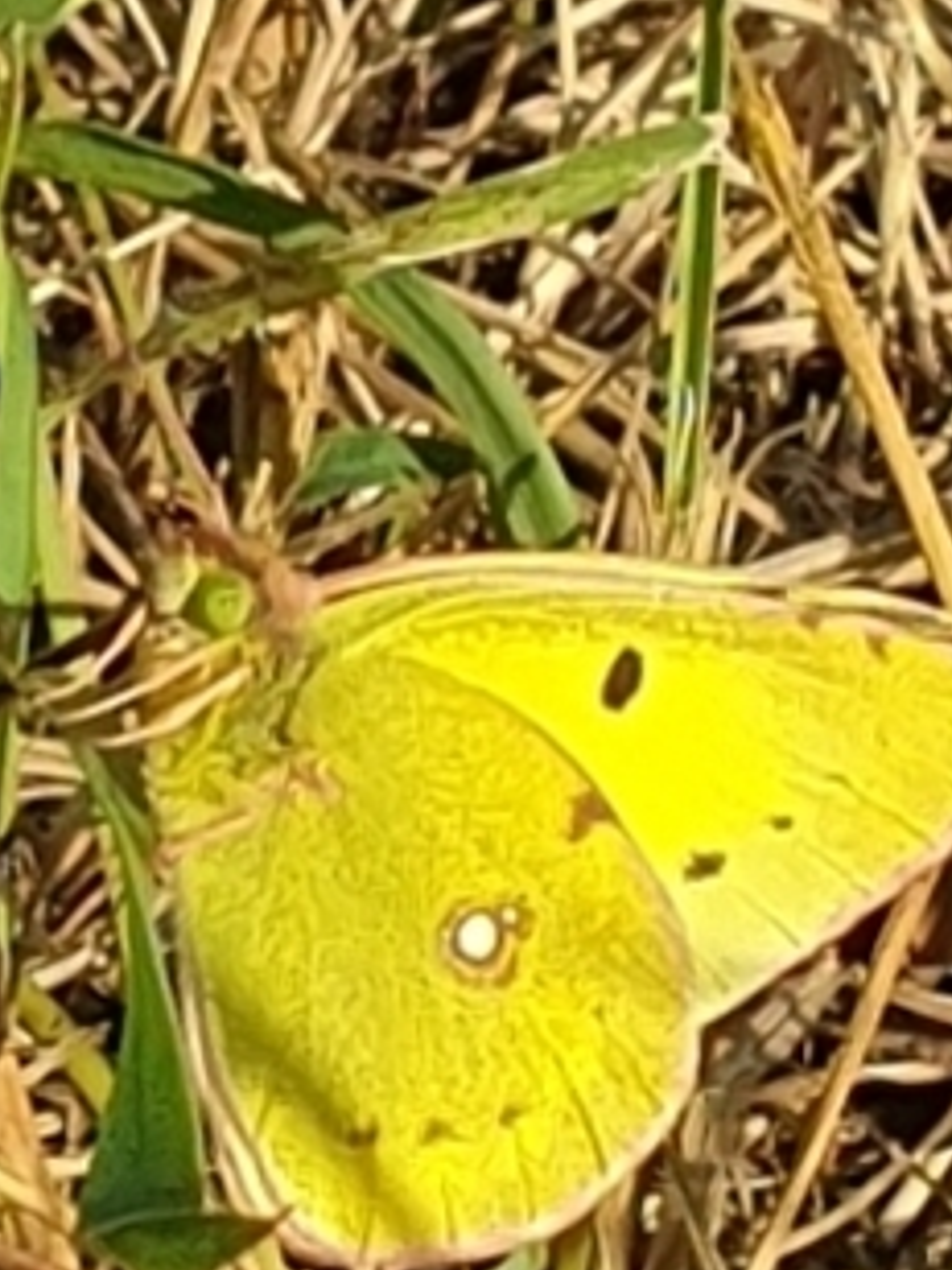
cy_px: 635
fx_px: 1980
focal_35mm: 54
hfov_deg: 27.0
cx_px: 534
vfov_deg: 35.5
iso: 50
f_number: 2.4
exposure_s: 1/1473
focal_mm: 4.3
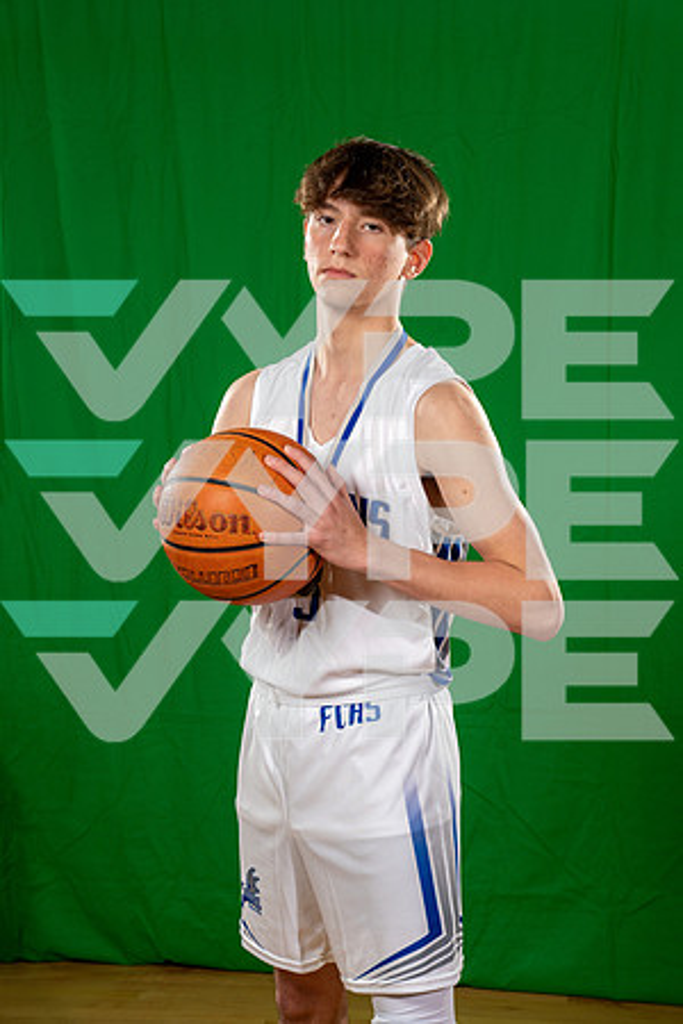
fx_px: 1850
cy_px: 512
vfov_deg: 31.0
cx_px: 342
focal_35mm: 65
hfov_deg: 20.9
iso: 250
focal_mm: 65
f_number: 8
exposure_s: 1/250
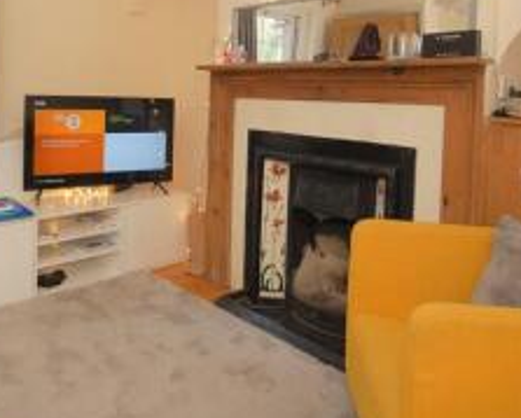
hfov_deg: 57.8
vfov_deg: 47.0
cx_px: 187
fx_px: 463
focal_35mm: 30
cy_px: 109
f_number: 4
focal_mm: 10
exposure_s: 1/60
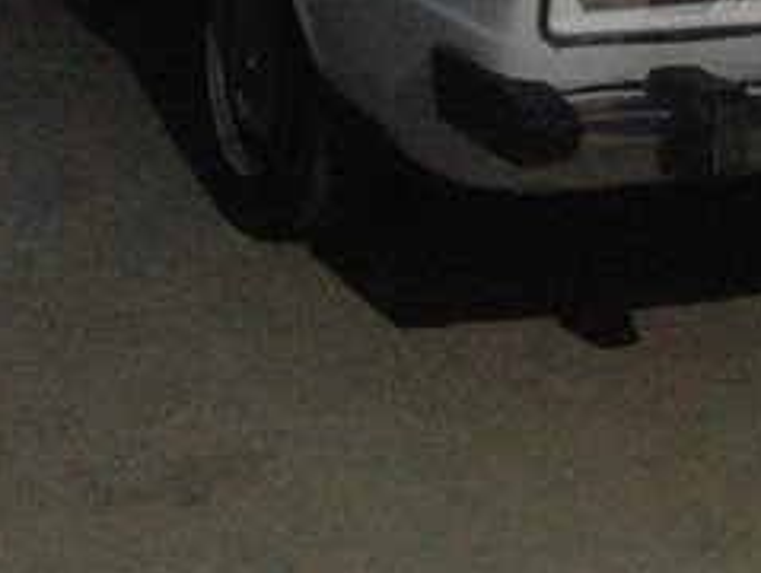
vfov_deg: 15.7
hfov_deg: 21.5
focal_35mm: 91
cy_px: -107
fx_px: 2004
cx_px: 452
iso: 1600
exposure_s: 1/15
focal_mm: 4.12
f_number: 2.4
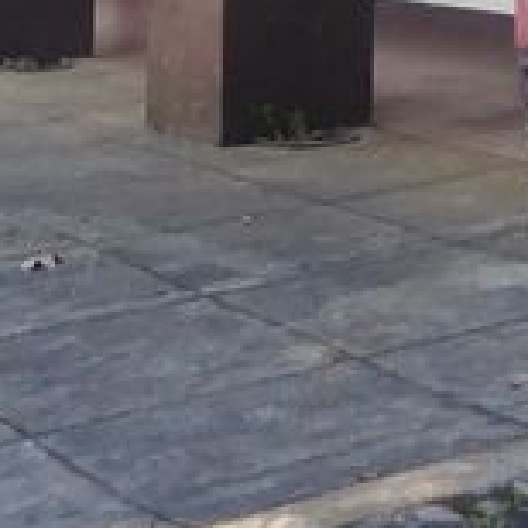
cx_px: 597
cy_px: -459
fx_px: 2140
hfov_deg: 13.7
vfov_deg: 12.7
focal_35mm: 124
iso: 200
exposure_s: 1/60
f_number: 3.4
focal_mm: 4.7
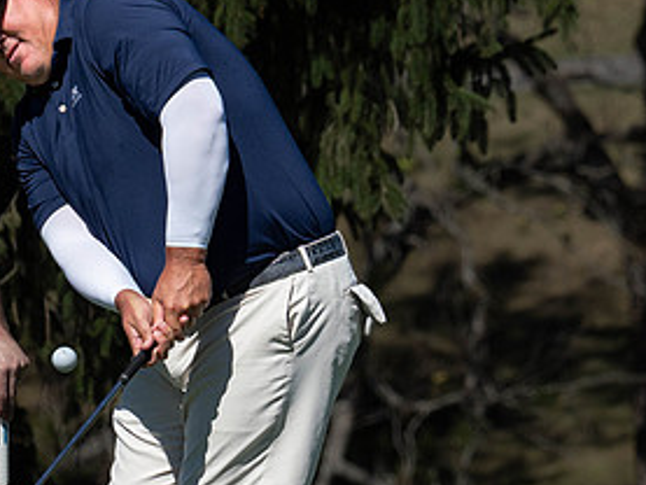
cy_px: 451
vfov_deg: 1.3
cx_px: 180
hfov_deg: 1.8
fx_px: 20649
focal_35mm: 1106
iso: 320
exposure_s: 1/1600
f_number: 6.3
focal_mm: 200
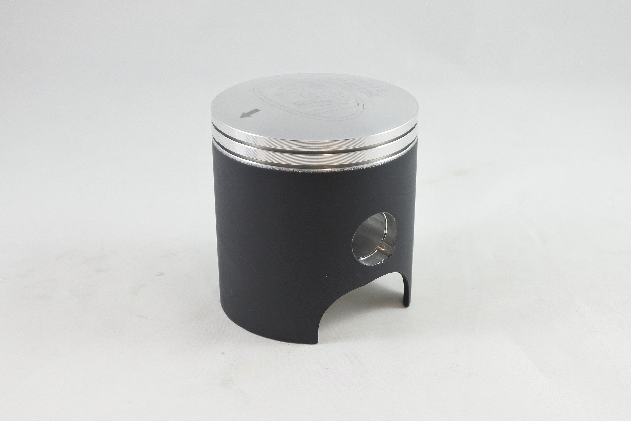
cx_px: 316
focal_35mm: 42
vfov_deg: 31.9
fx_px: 736
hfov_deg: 46.4
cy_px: 210
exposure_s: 1/125
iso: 500
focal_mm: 15.7
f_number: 4.2
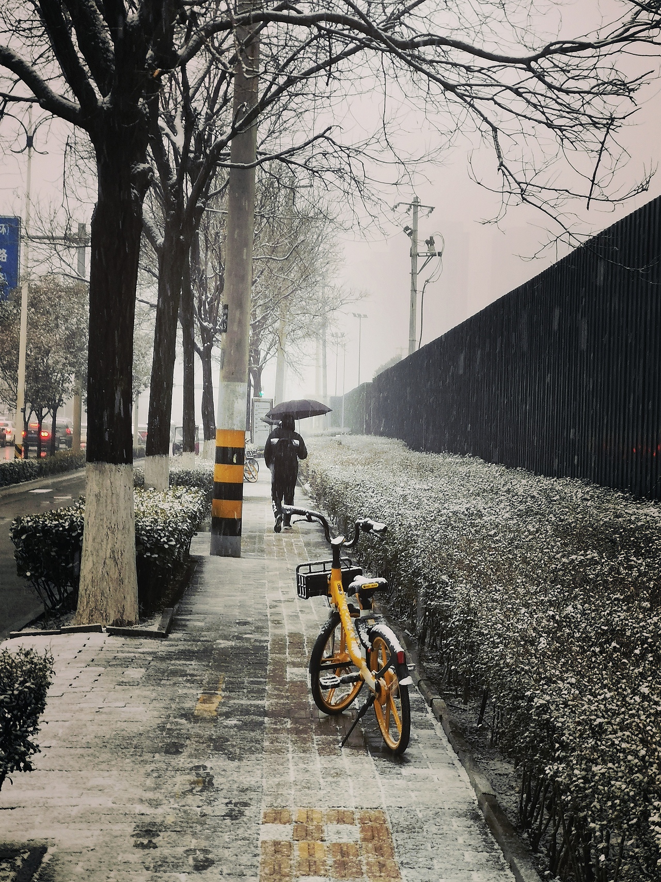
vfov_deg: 29.8
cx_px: 330
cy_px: 441
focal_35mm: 65
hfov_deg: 22.6
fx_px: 1655
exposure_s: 1/50
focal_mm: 3.95
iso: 64
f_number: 2.4
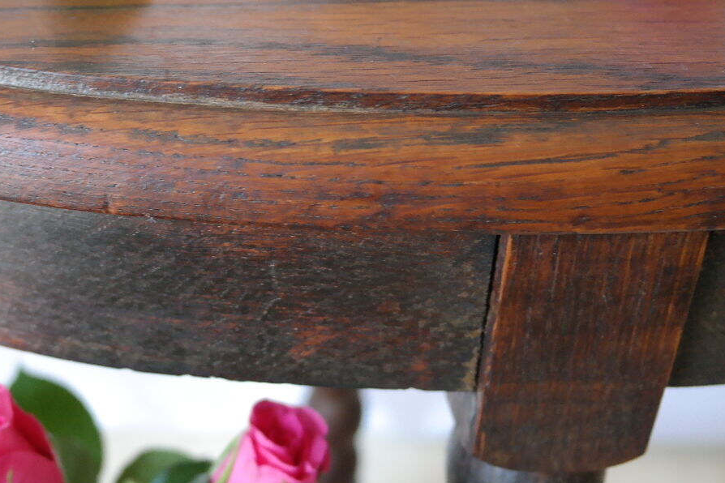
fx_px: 1168
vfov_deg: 23.4
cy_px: 240
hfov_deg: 33.8
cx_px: 184
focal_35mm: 58
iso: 800
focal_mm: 20
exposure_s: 1/30
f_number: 5.6
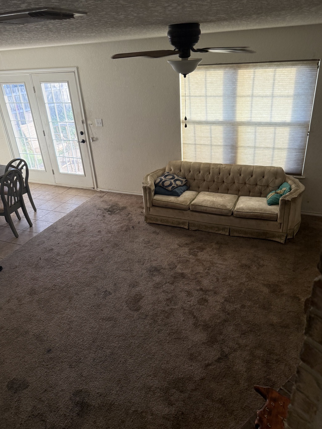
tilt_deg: -28.3
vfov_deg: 69.4
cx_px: 162
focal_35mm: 25
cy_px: 216
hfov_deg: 54.9
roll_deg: +3.6
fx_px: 310
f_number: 1.78
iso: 200
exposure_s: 1/121
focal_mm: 6.76
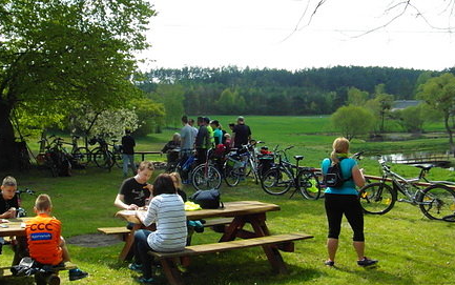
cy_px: 156
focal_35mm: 47
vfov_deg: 27.4
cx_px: 147
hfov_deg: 42.0
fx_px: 583
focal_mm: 4
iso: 100
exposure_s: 1/500
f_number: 3.2
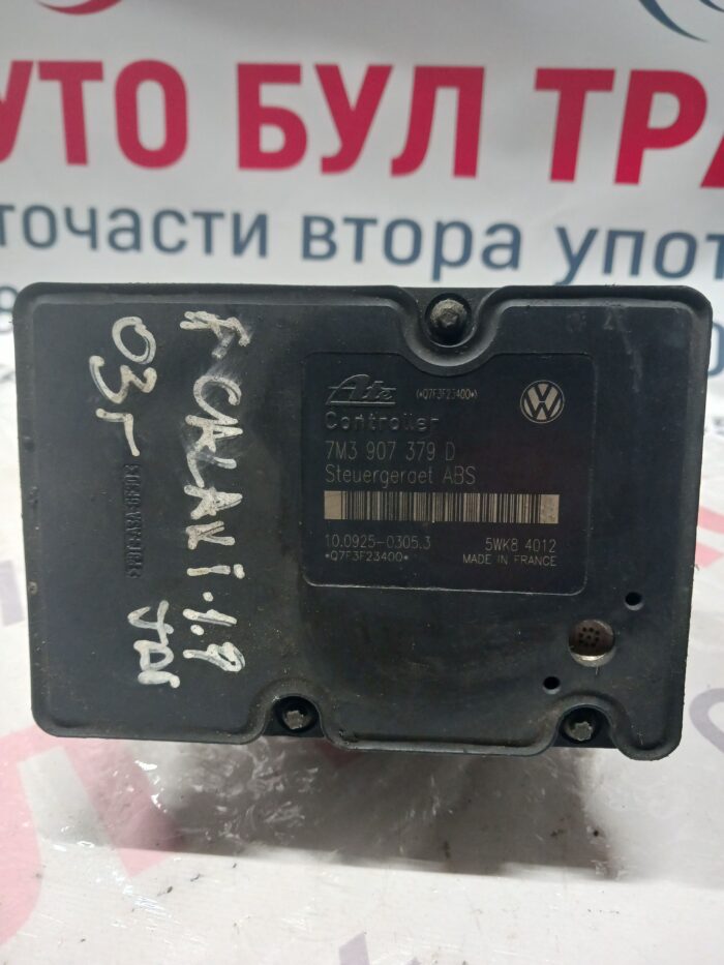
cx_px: 362
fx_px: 753
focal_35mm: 27
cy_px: 482
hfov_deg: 51.4
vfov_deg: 65.3
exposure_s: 1/20
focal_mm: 4
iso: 500
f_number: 1.8
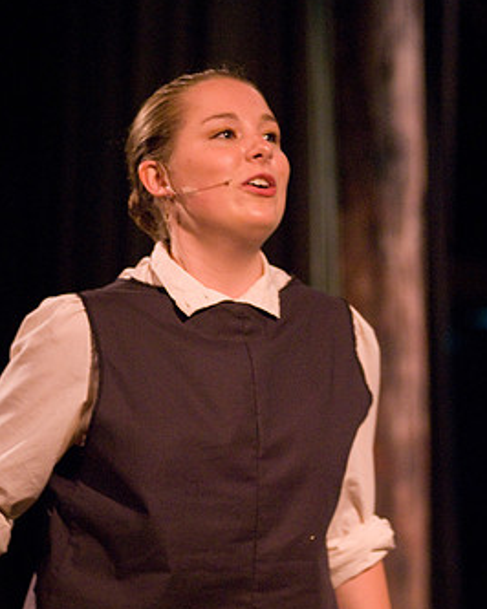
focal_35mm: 221
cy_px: 225
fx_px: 3985
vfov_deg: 8.7
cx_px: 259
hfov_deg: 7.0
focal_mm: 116
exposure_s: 1/160
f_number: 2.8
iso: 1600
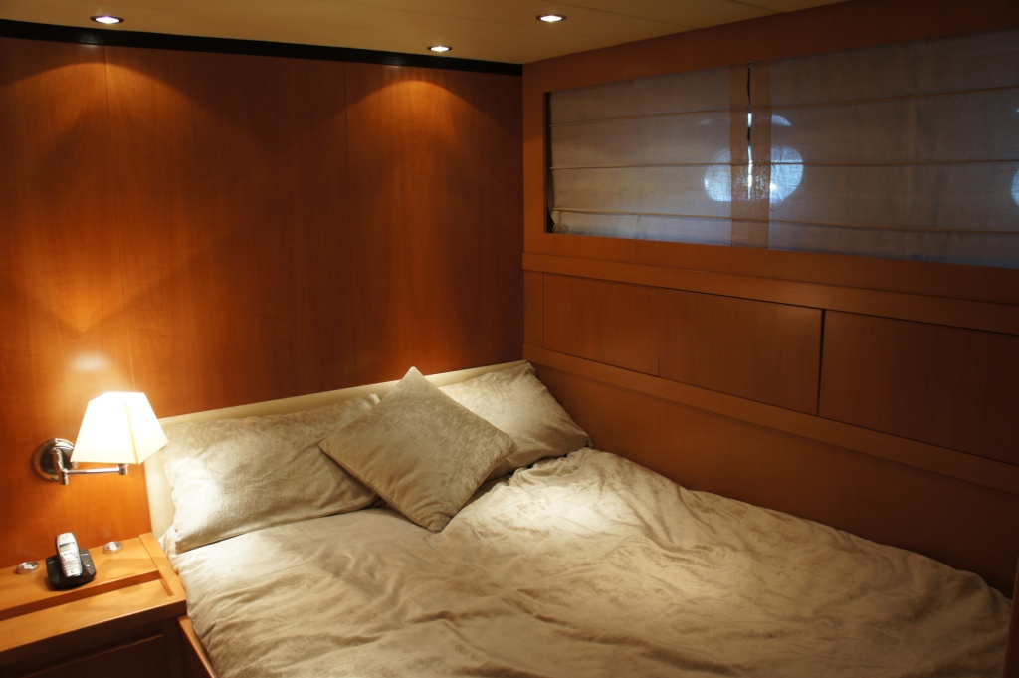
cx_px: 510
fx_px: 764
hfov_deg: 67.4
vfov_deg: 47.9
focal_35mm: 27
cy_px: 339
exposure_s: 1/30
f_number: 3.5
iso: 200
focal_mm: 18
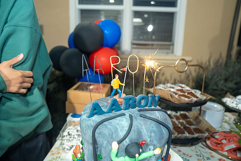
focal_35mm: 25
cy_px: 80
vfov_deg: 51.3
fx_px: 167
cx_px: 120
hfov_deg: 71.5
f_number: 3.5
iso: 640
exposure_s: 1/160
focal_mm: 25
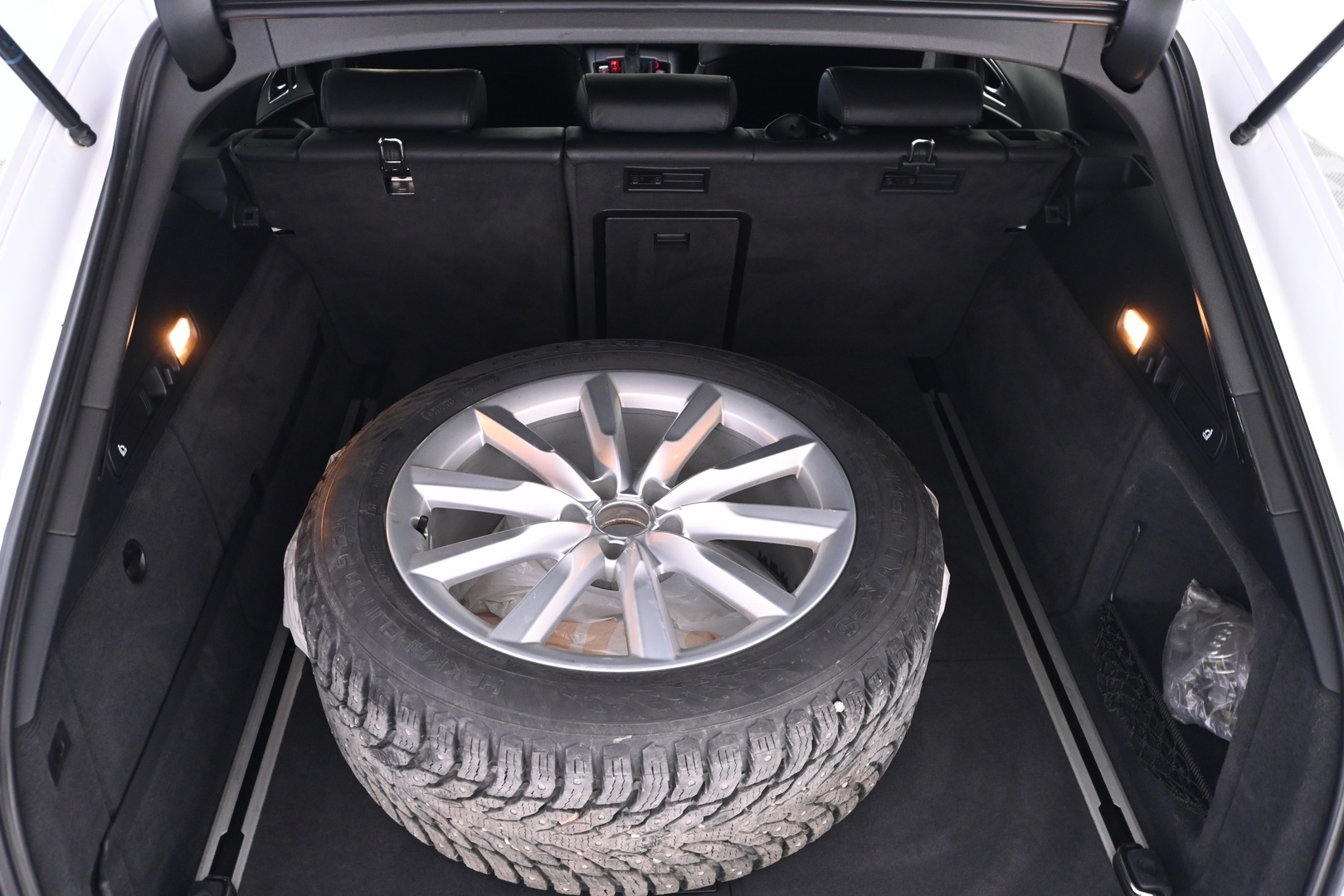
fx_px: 1120
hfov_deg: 61.9
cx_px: 672
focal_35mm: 30
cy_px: 448
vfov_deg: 43.6
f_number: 7.1
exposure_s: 1/3
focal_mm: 20
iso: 1600
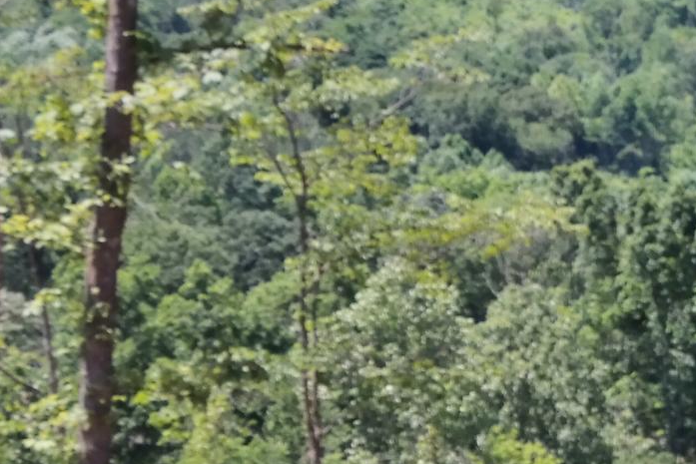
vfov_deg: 8.8
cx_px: 1272
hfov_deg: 12.1
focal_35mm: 155
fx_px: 2997
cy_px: 434
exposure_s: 1/200
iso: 100
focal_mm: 24
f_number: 8
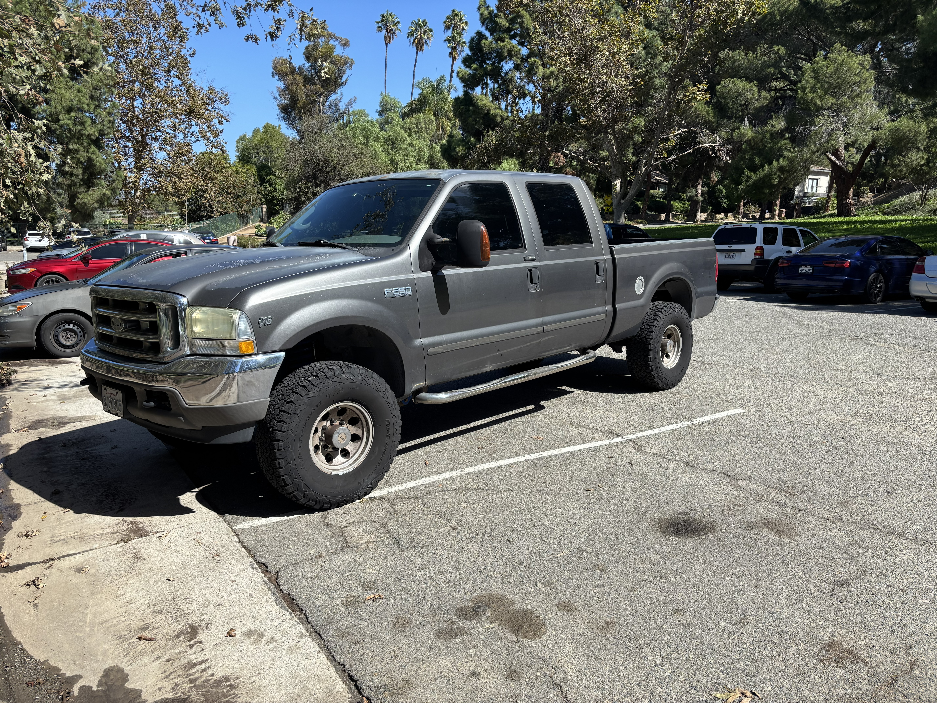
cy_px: 352
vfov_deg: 53.1
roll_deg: -1.8
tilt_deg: -6.8
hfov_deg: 67.3
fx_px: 704
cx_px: 468
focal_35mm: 26
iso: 50
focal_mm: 5.96
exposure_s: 1/2242
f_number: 1.6
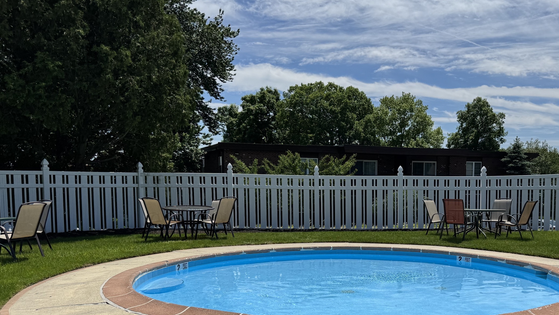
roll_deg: -2.6
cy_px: 227
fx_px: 534
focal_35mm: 36
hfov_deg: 54.6
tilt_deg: -5.4
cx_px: 350
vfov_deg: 32.4
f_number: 1.78
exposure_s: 1/9009
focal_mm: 6.76
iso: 80
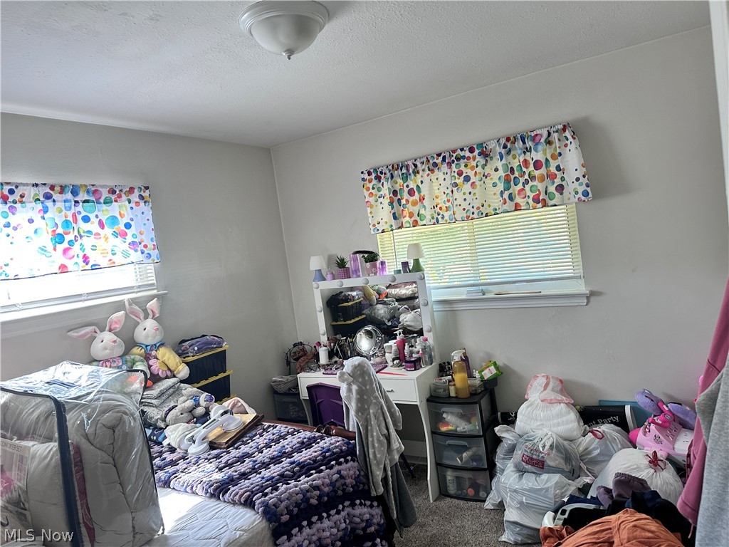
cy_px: 274
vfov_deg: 56.8
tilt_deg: -1.8
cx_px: 364
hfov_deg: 71.6
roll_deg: +7.7
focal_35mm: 24
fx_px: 505
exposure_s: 1/121
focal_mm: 6.86
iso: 125
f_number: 1.78
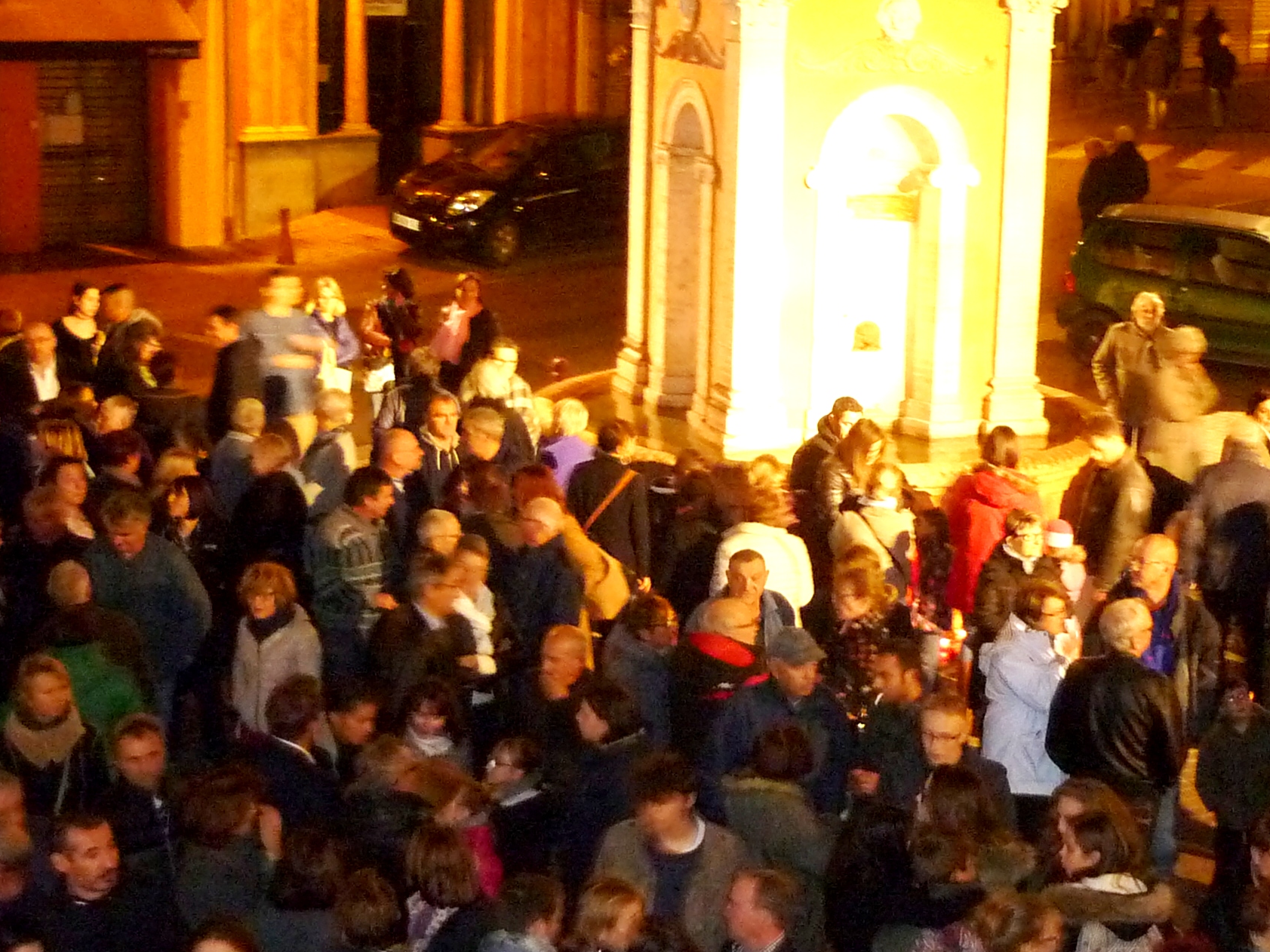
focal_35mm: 64
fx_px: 2348
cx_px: 862
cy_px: 478
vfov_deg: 22.9
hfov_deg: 30.0
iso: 500
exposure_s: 1/8
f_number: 2.8
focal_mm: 5.5
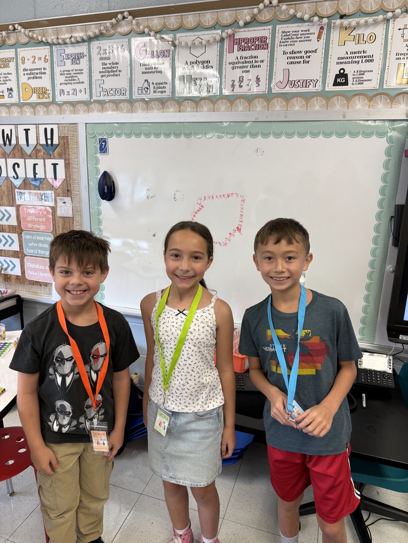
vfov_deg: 71.6
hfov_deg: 56.8
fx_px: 377
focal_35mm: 24
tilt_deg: -13.7
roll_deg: -2.0
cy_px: 272
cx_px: 204
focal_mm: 6.76
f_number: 1.78
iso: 100
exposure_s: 1/120
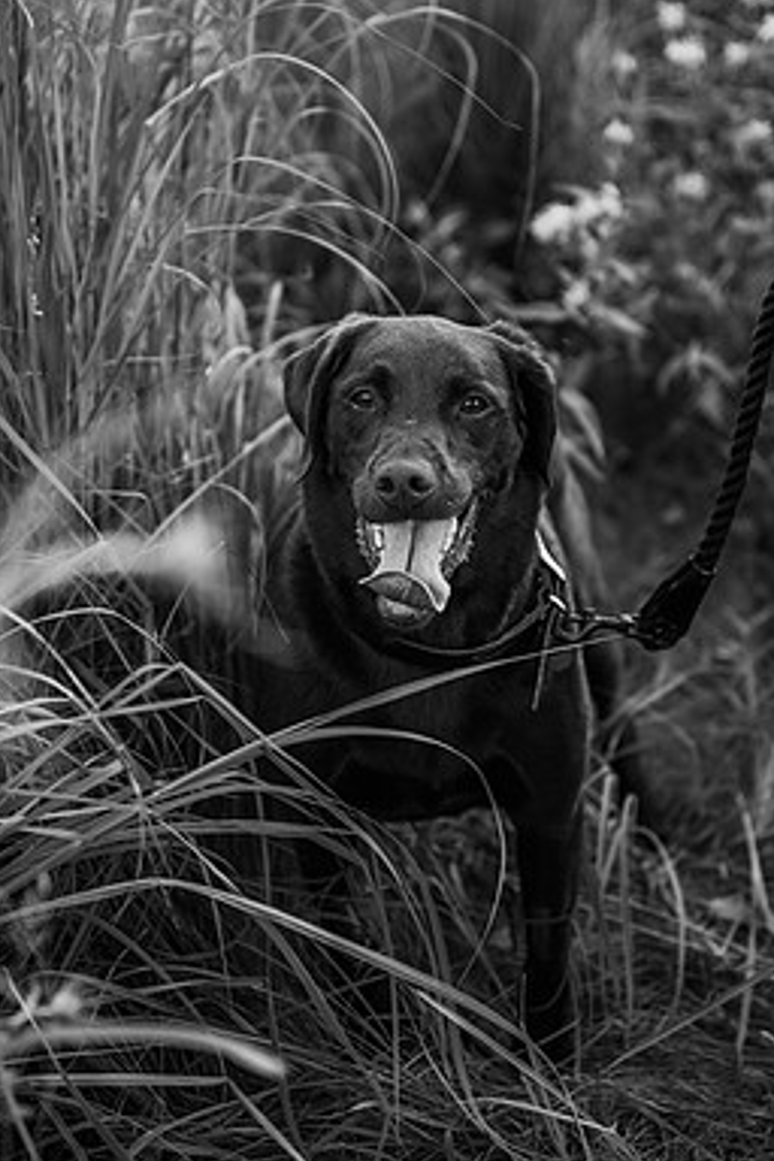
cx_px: 408
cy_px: 584
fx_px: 2644
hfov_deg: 16.7
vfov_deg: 24.8
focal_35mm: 82
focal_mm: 70
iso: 250
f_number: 3.2
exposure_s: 1/400
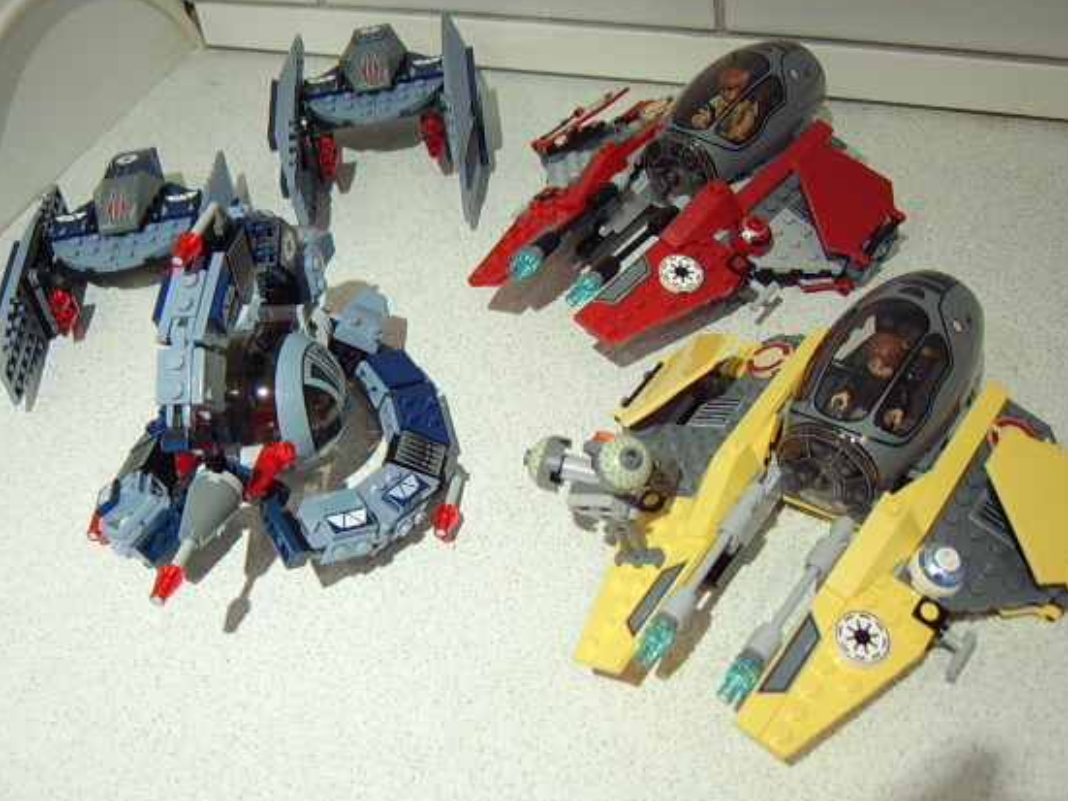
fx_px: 1110
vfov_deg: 39.6
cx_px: 583
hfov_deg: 51.3
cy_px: 380
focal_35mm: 36
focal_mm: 8.13
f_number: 2.7
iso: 100
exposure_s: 1/7
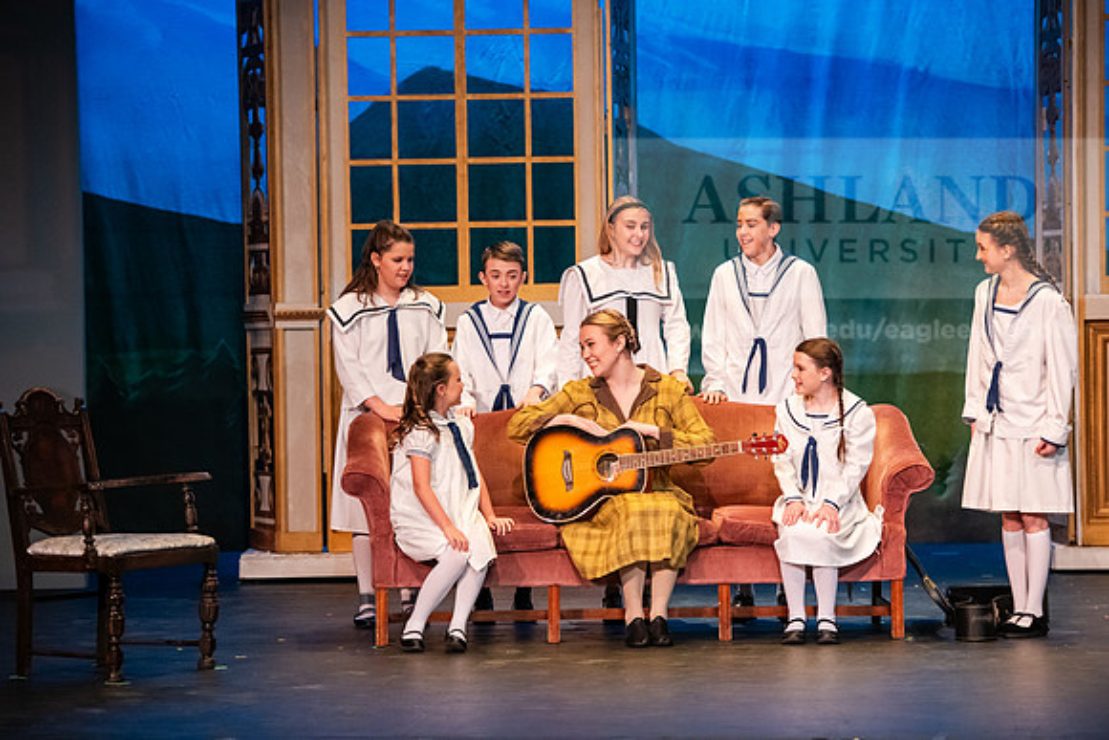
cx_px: 554
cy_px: 370
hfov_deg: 15.2
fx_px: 4160
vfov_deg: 10.2
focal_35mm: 135
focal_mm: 135
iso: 3200
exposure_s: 1/200
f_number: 3.2
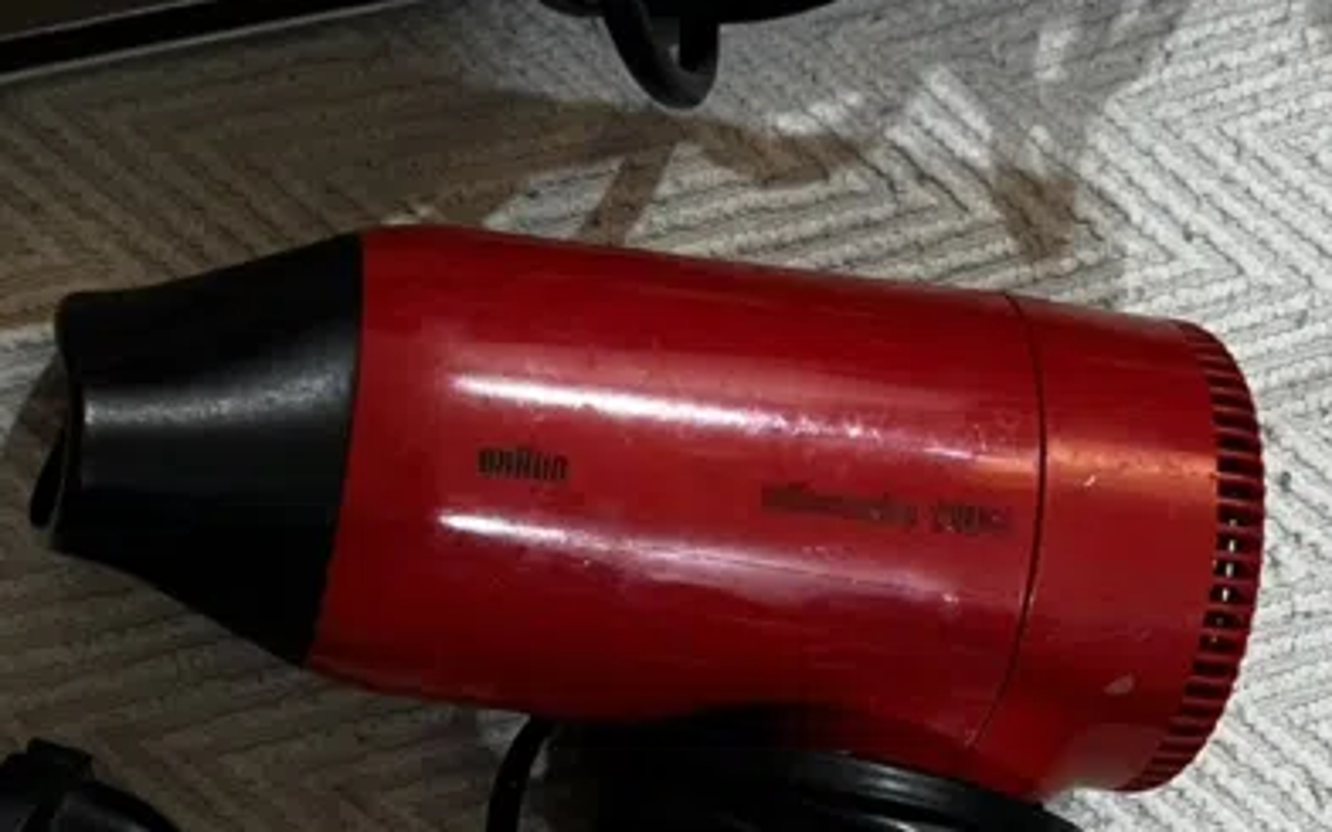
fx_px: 1634
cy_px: 370
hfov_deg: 44.3
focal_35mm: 45
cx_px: 720
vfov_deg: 28.6
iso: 400
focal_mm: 5.7
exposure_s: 1/60
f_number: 1.5
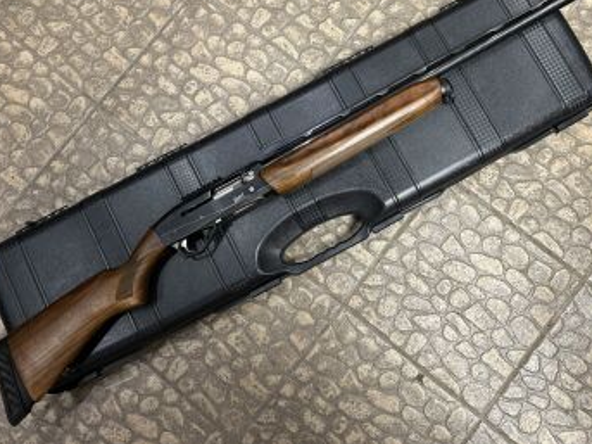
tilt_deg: -81.1
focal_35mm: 31
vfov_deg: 45.2
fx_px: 530
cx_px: 306
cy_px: 182
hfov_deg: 58.4
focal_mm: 5.7
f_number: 1.5
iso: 125
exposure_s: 1/60
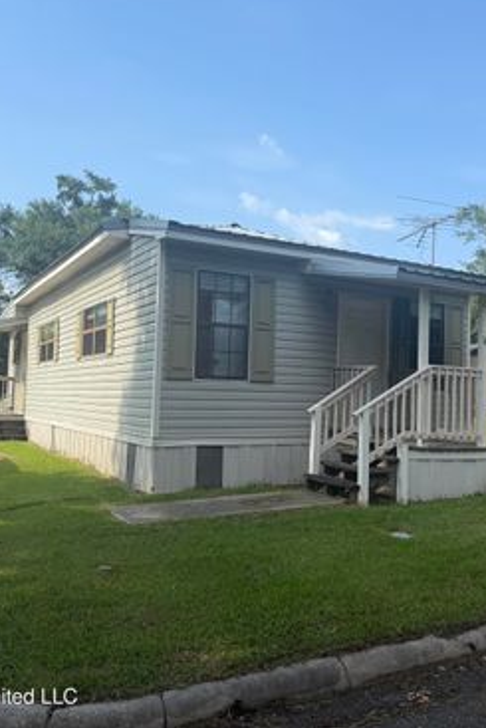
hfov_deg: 38.1
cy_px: 358
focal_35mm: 34
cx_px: 353
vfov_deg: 55.8
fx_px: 688
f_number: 1.78
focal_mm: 6.76
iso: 80
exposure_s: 1/2703
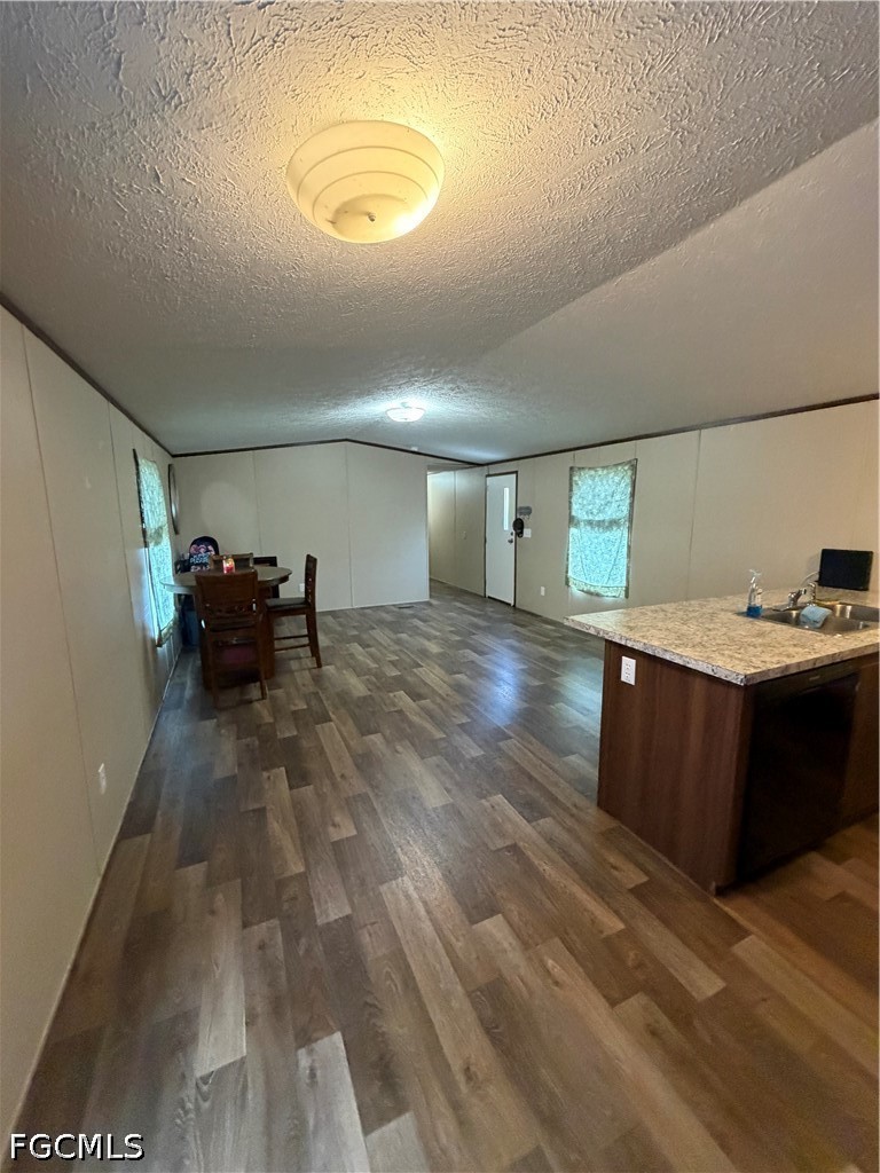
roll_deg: +1.8
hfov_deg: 85.7
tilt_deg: -9.9
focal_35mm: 14
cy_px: 586
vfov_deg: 102.1
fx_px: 475
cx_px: 440
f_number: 2.2
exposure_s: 1/60
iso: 640
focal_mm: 2.22
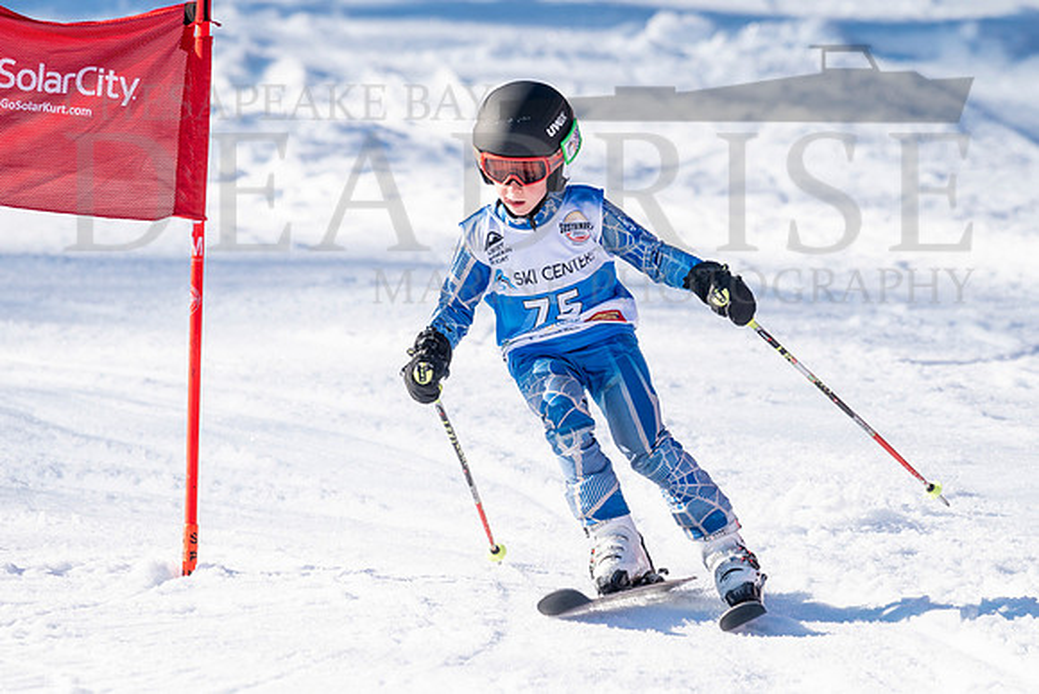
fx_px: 18816
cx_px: 483
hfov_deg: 3.2
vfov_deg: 2.1
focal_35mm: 652
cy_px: 316
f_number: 8
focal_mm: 560
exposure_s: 1/2000
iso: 800
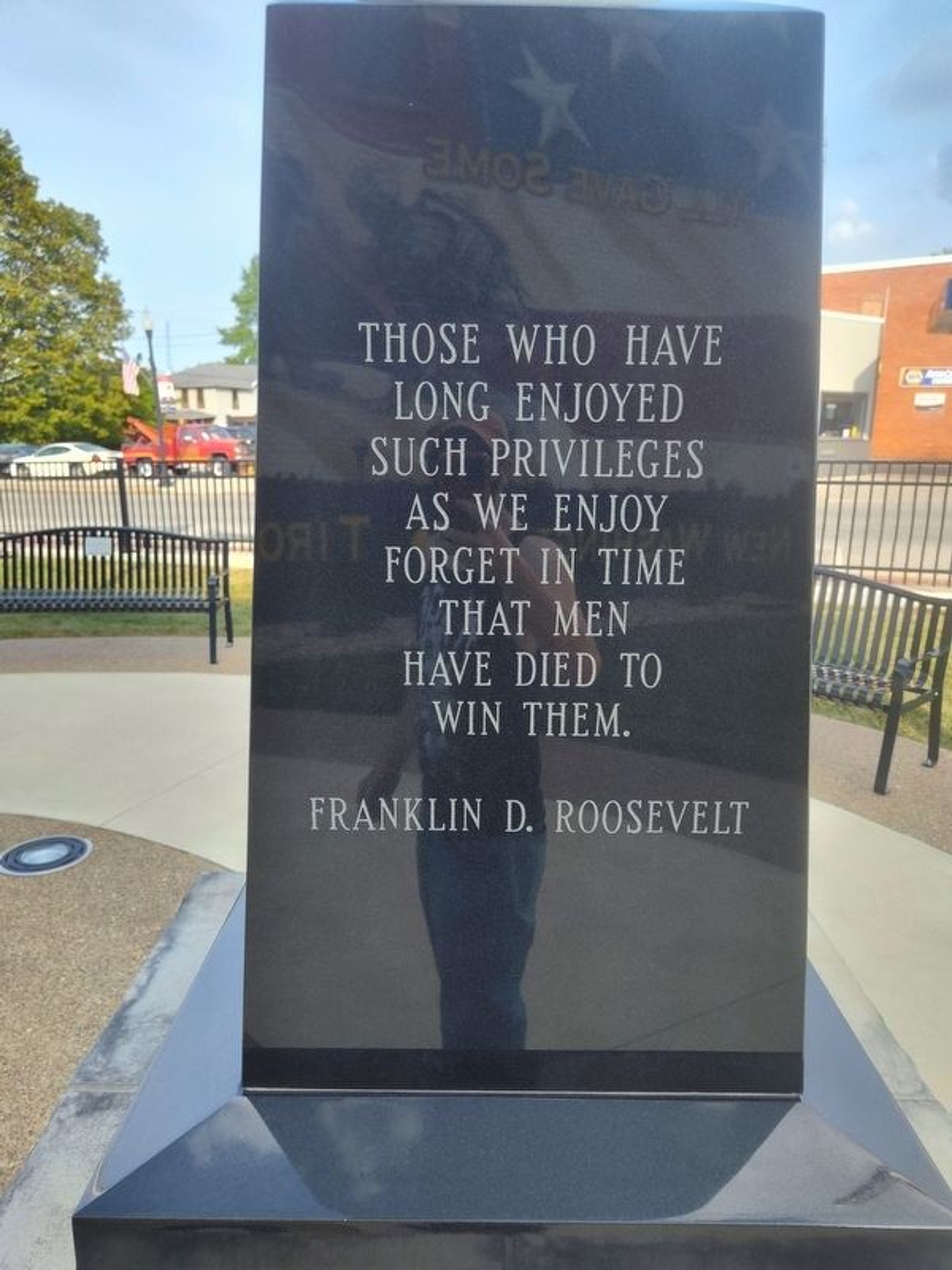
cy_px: 635
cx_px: 476
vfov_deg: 73.9
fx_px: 843
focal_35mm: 23
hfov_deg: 58.9
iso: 100
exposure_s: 1/411
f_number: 1.8
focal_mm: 5.56
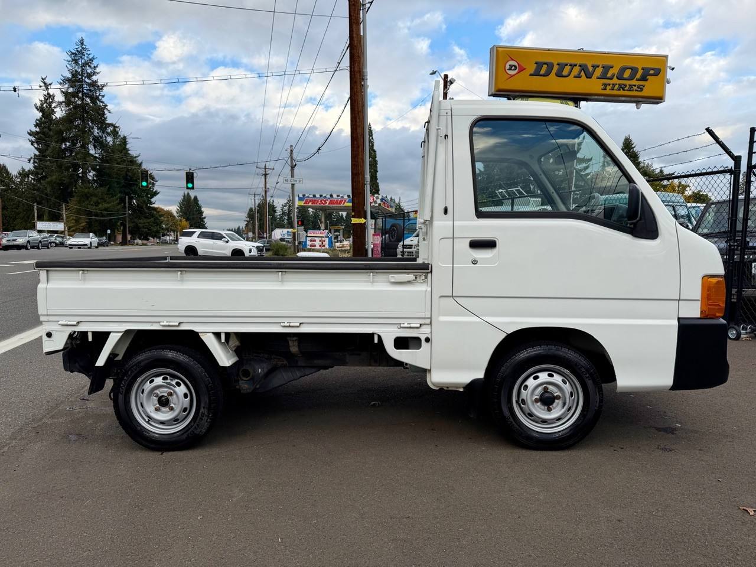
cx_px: 378
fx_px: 524
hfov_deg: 71.6
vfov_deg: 56.8
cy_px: 284
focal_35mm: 24
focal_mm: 6.76
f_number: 1.78
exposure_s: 1/1653
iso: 80
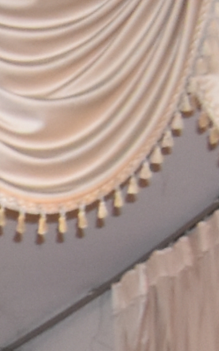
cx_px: -1347
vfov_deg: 6.0
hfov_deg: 3.3
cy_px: 876
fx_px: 3170
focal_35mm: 332
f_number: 3.5
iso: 800
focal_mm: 22
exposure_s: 1/60
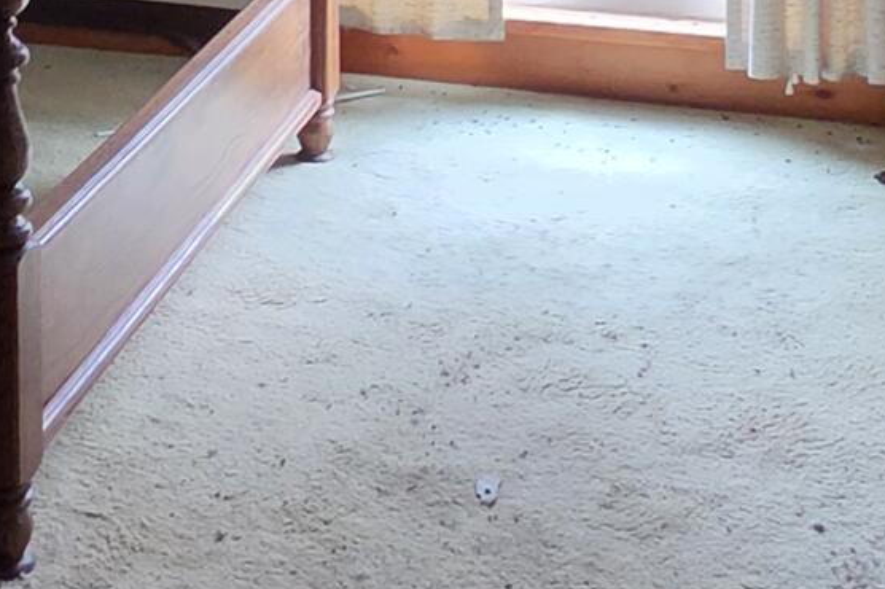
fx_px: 1793
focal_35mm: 73
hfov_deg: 26.9
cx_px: 111
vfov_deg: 17.1
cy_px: -252
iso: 1000
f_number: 2.2
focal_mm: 2.2
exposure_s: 1/60
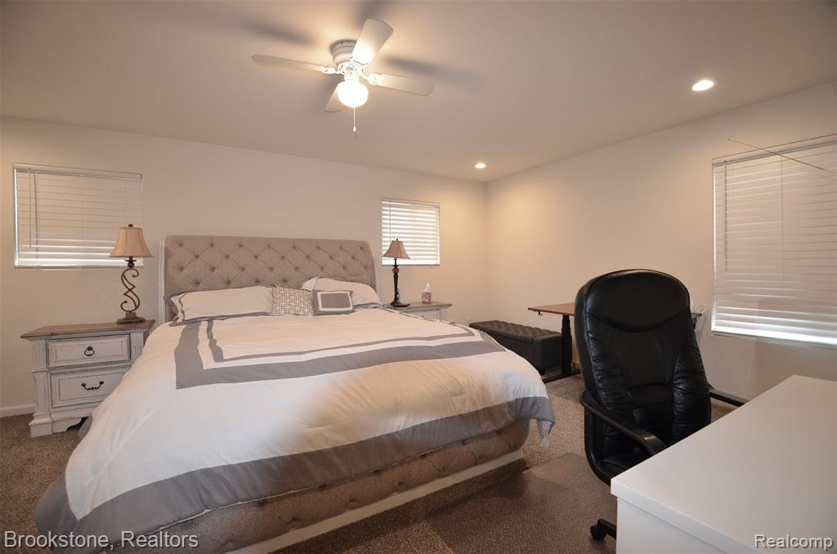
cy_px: 277
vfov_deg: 77.1
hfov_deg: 100.5
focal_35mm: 15
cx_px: 418
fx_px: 348
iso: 800
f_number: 3.5
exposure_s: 1/60
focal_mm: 10
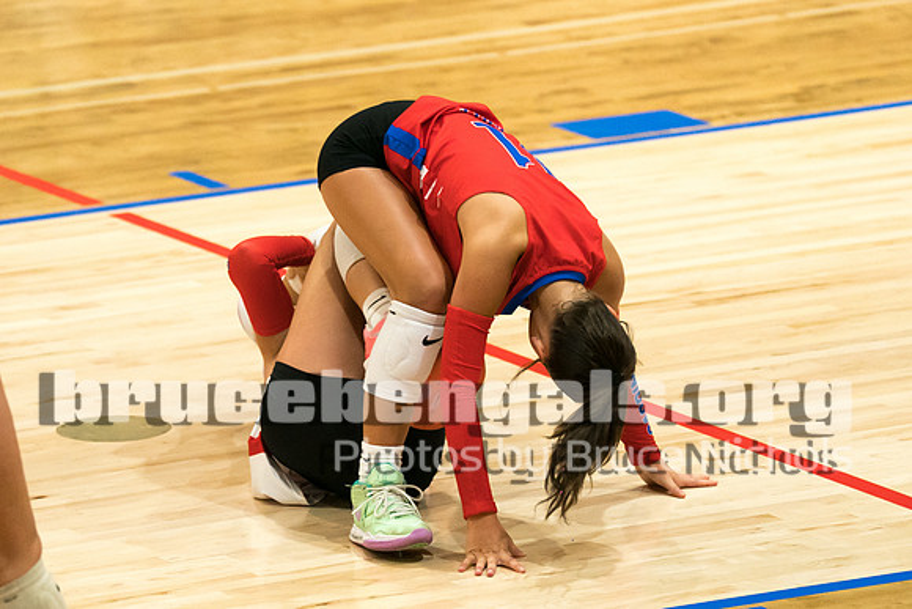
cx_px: 386
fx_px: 9343
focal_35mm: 369
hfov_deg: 5.6
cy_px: 237
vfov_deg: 3.7
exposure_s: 1/1000
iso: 3200
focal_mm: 200
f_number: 2.8
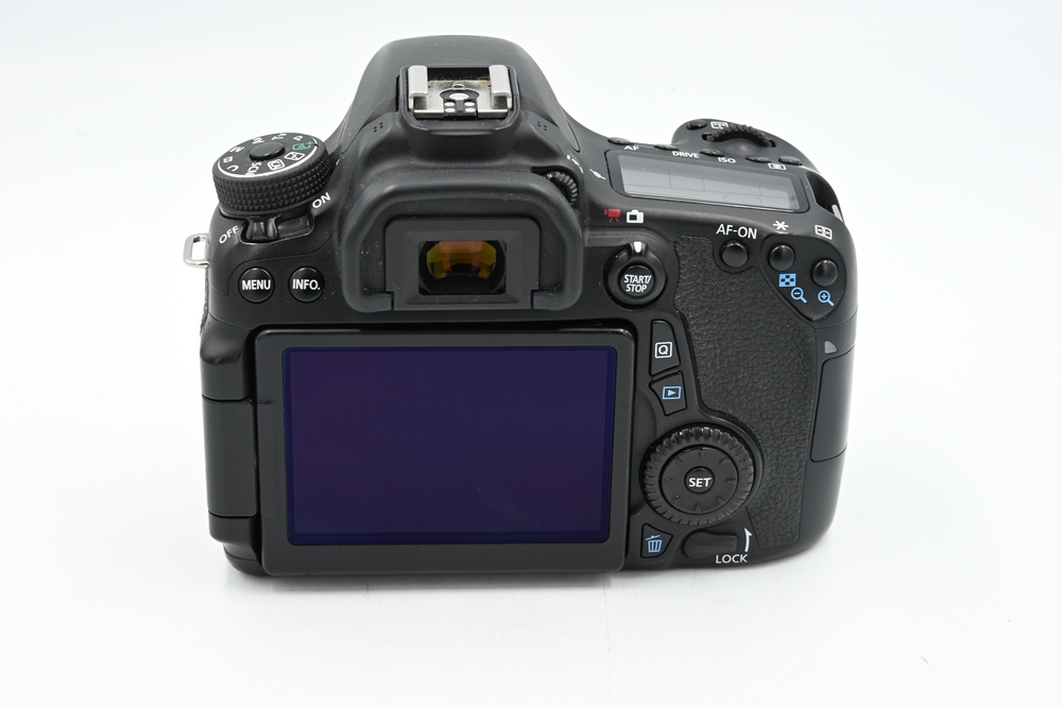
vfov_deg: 18.4
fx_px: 2183
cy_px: 354
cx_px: 531
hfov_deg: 27.3
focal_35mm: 74
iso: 100
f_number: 14
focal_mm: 74
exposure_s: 1/10
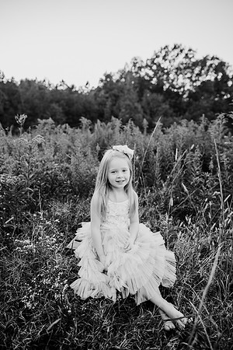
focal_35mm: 24
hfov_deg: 53.1
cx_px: 116
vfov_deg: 73.7
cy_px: 175
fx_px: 233
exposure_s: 1/800
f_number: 2.5
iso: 250
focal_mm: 24
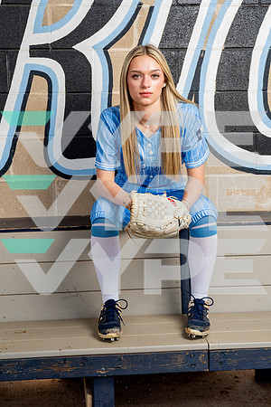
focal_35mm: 54
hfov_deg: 25.1
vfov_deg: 36.9
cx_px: 136
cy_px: 204
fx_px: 610
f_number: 4
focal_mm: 54
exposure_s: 1/250
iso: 100
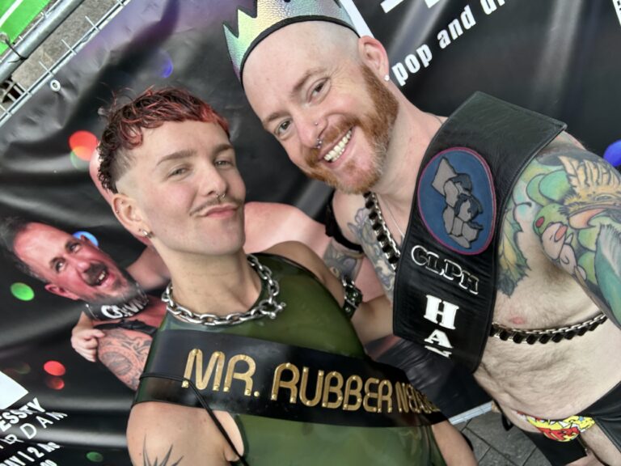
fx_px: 413
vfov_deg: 58.9
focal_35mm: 23
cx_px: 310
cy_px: 233
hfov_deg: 73.9
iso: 25
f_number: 1.9
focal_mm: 2.69
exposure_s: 1/121
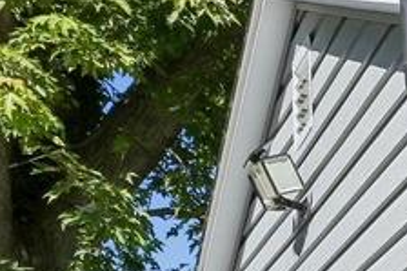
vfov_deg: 12.3
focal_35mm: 90
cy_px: 631
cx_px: 1161
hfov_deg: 12.2
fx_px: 1017
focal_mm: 14
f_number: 11
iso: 400
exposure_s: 1/800
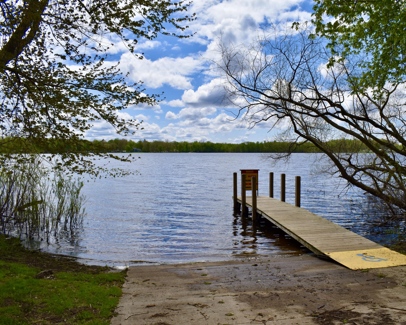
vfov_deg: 47.1
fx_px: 373
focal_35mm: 31
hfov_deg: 56.9
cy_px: 161
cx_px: 233
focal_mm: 18
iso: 200
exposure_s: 1/500
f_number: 11
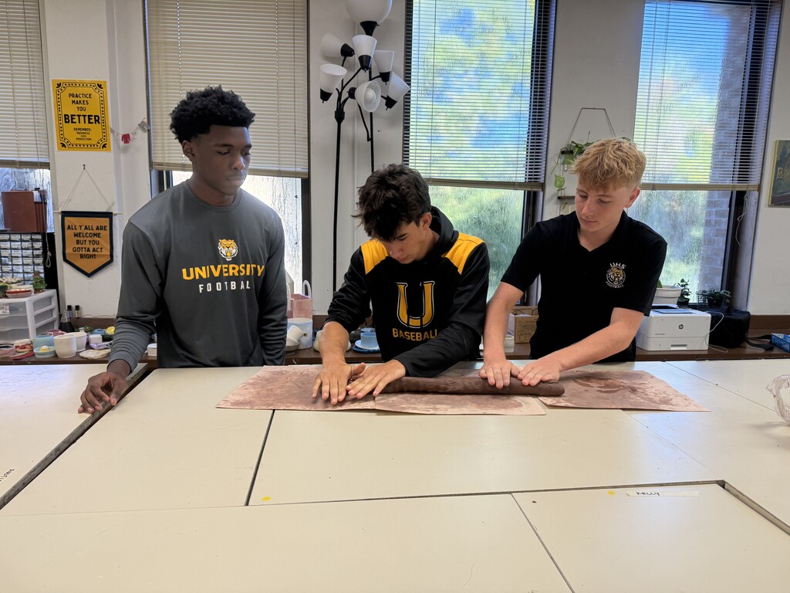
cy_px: 296
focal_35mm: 24
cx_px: 395
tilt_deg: -9.5
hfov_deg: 71.6
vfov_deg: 56.8
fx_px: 548
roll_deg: -1.3
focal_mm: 6.76
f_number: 1.78
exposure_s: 1/120
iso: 100
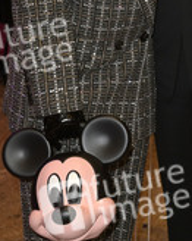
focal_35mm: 126
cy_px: -21
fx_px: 896
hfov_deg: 12.2
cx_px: 157
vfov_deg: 14.9
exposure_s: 1/60
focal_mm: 55
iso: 2500
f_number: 5.6
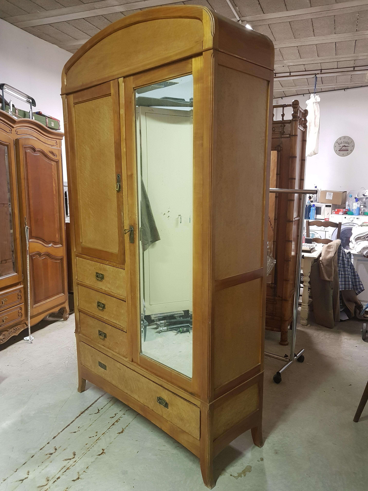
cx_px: 184
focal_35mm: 26
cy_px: 246
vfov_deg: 67.3
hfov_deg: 53.1
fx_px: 369
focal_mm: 4.3
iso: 250
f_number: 1.7
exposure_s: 1/25
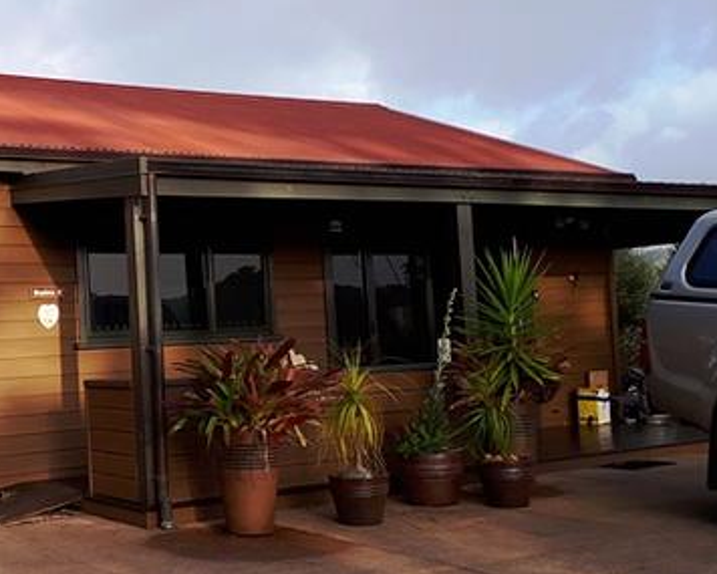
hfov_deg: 38.5
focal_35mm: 46
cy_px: 259
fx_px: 976
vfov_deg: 32.7
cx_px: 125
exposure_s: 1/602
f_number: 1.9
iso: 40
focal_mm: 3.6
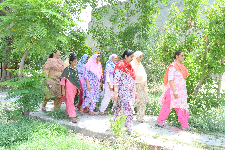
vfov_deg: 40.8
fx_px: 202
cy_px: 75
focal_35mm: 32
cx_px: 112
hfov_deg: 58.3
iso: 640
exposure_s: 1/125
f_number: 10
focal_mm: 21.5
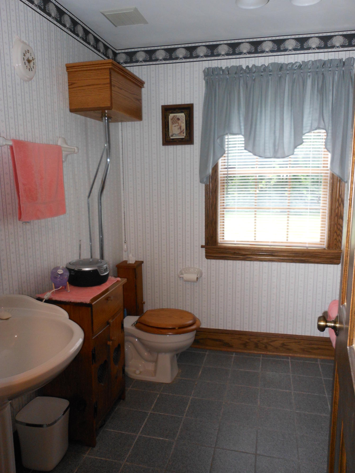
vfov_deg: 63.4
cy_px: 236
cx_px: 178
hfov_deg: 49.7
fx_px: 383
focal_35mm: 28
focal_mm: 5
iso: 250
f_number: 3.7
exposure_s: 1/25
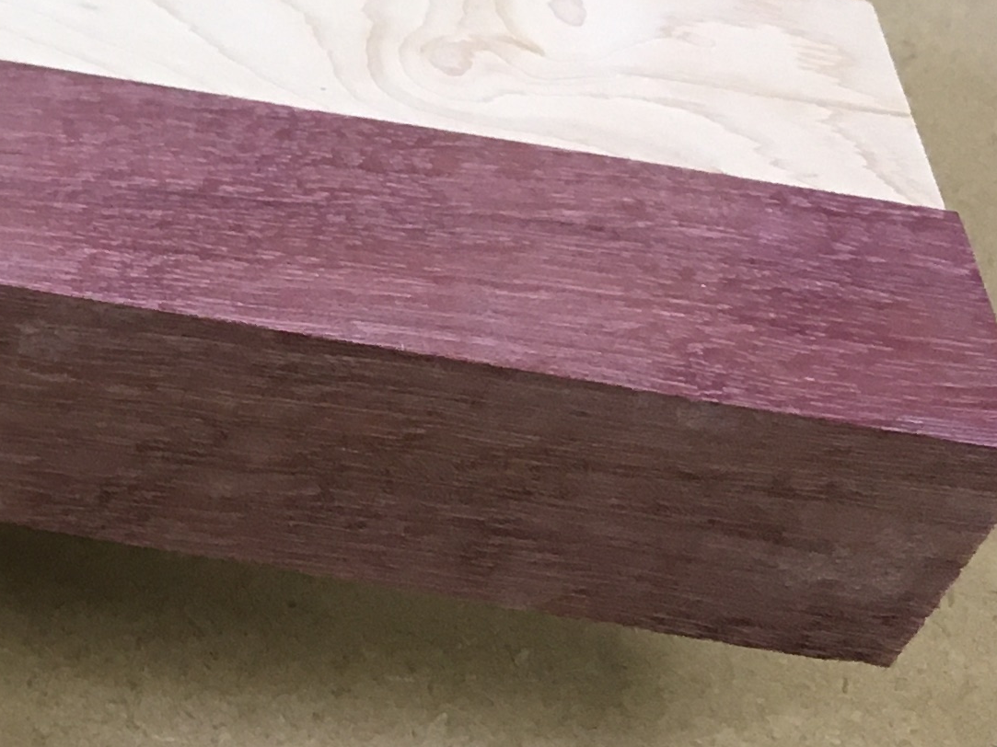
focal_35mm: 108
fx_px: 3110
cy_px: 114
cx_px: -725
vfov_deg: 13.6
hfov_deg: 15.9
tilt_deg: -41.8
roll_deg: -6.7
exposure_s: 1/33
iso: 80
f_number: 2.2
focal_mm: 4.15
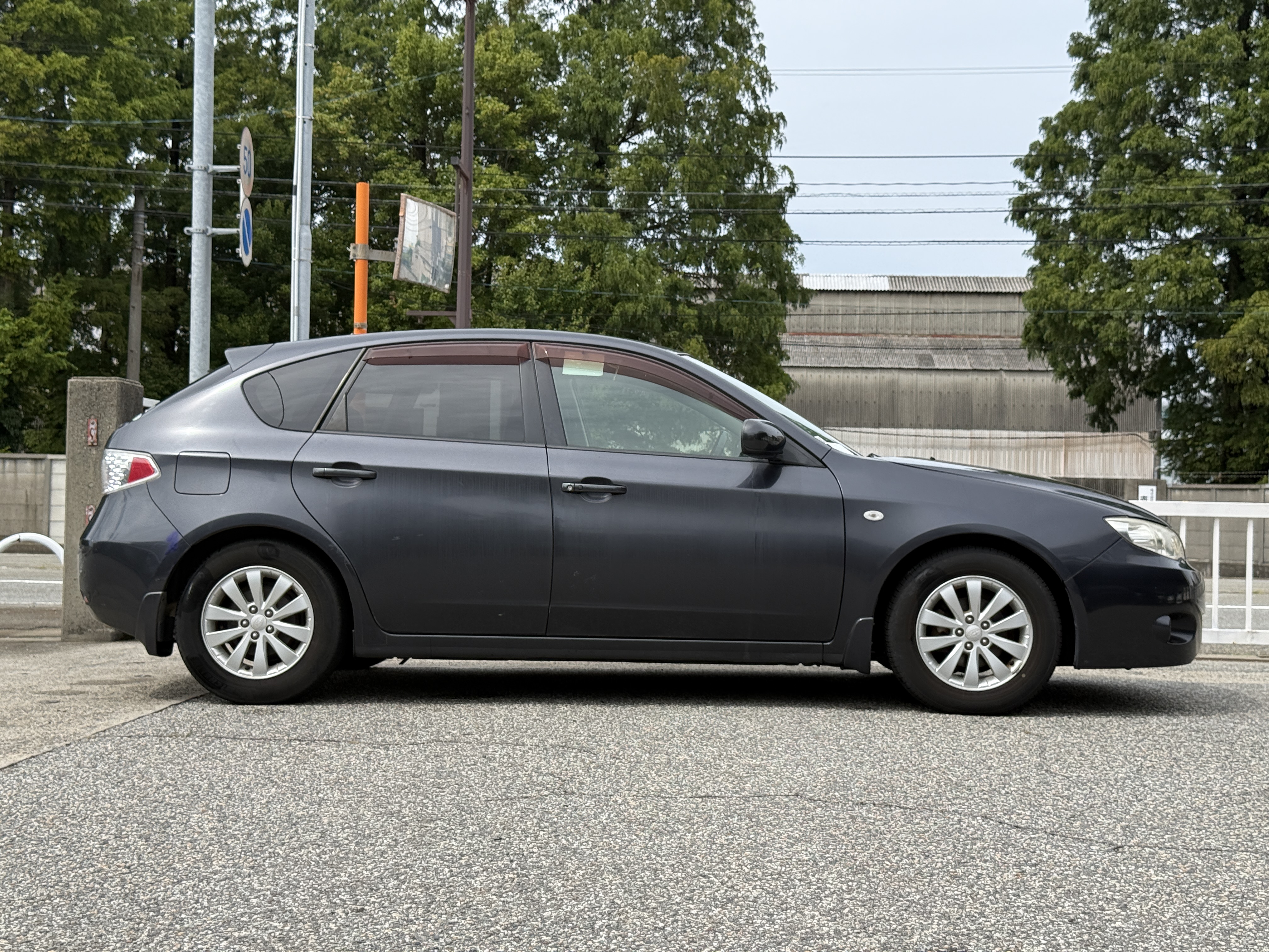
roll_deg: -1.0
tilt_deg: +0.9
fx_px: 1760
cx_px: 634
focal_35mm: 48
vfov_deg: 30.3
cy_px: 476
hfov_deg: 39.7
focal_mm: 6.76
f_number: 1.78
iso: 80
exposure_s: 1/3534
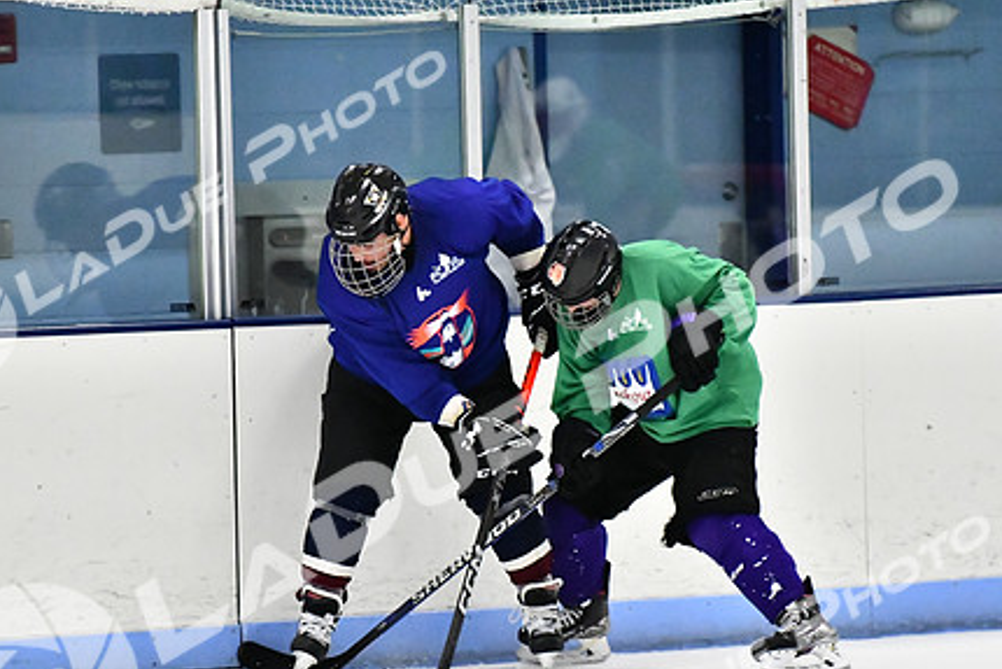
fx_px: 10691
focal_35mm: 384
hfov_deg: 5.4
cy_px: 449
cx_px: 447
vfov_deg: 3.6
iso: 8000
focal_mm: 190
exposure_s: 1/1600
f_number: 2.8
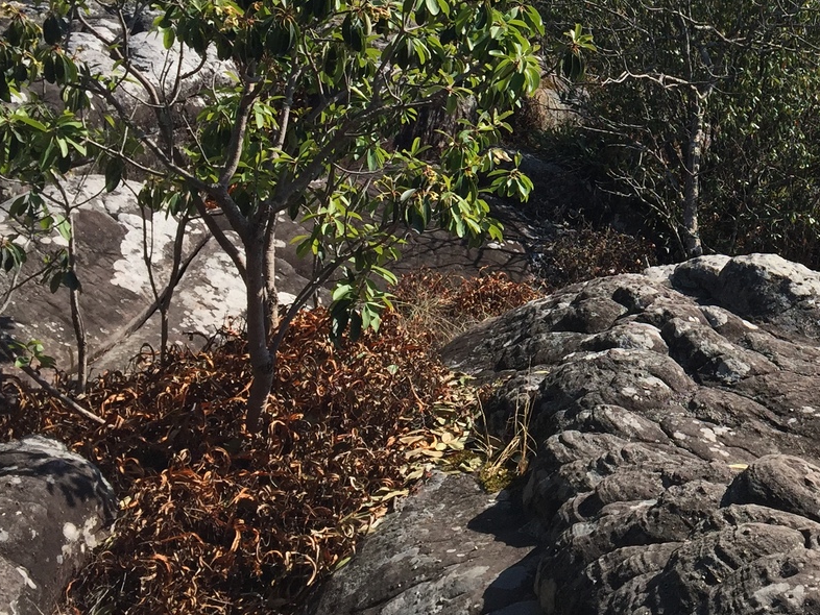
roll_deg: -0.3
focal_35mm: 59
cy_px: 73
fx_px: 1398
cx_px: 790
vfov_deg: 24.2
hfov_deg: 30.7
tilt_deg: +1.9
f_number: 2.2
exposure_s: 1/2198
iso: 32
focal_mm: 4.15
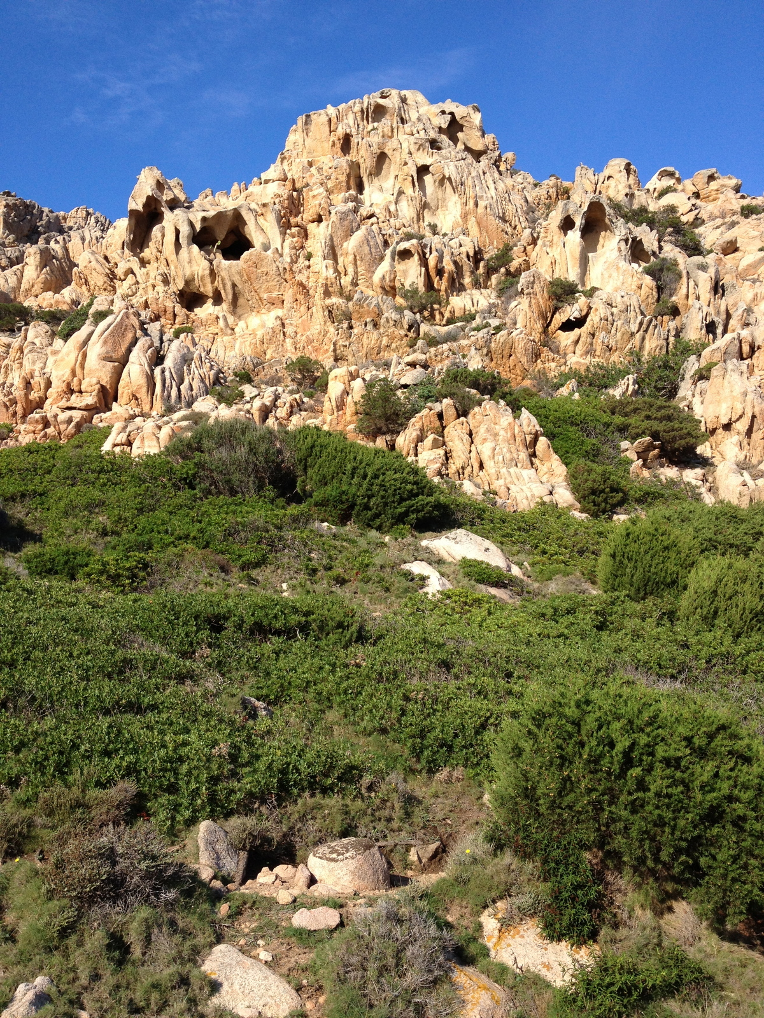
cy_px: 509
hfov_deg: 40.7
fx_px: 1030
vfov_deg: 52.6
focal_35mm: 35
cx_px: 382
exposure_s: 1/1042
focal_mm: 4.28
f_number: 2.4
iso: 64
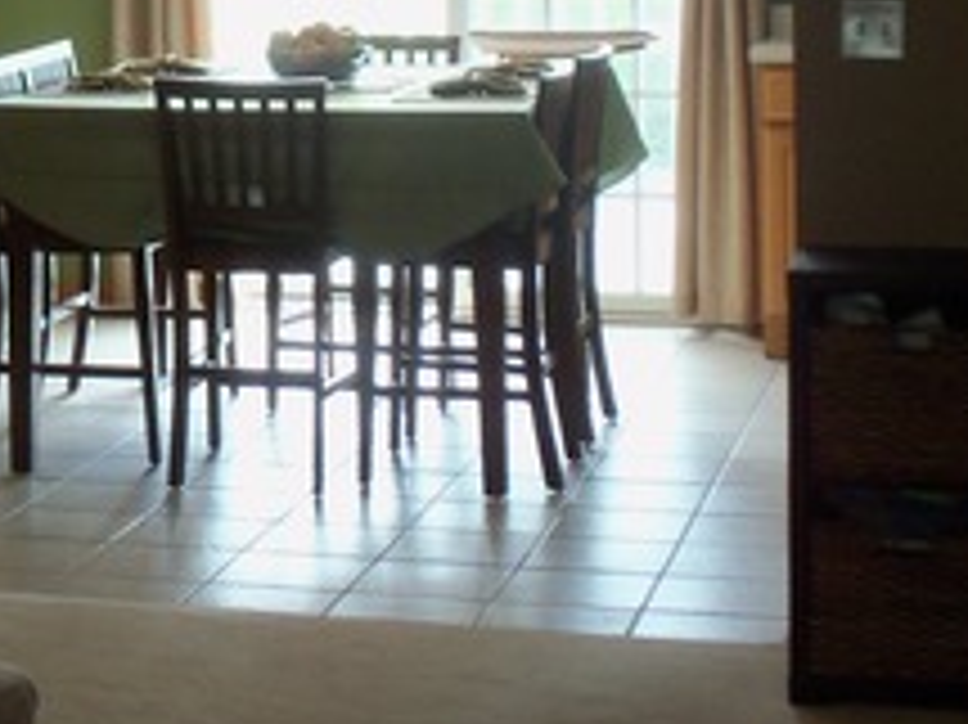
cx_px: -45
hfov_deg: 17.0
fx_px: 3158
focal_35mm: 113
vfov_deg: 12.8
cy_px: -148
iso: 100
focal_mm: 6.7
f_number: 3.7
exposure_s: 1/30
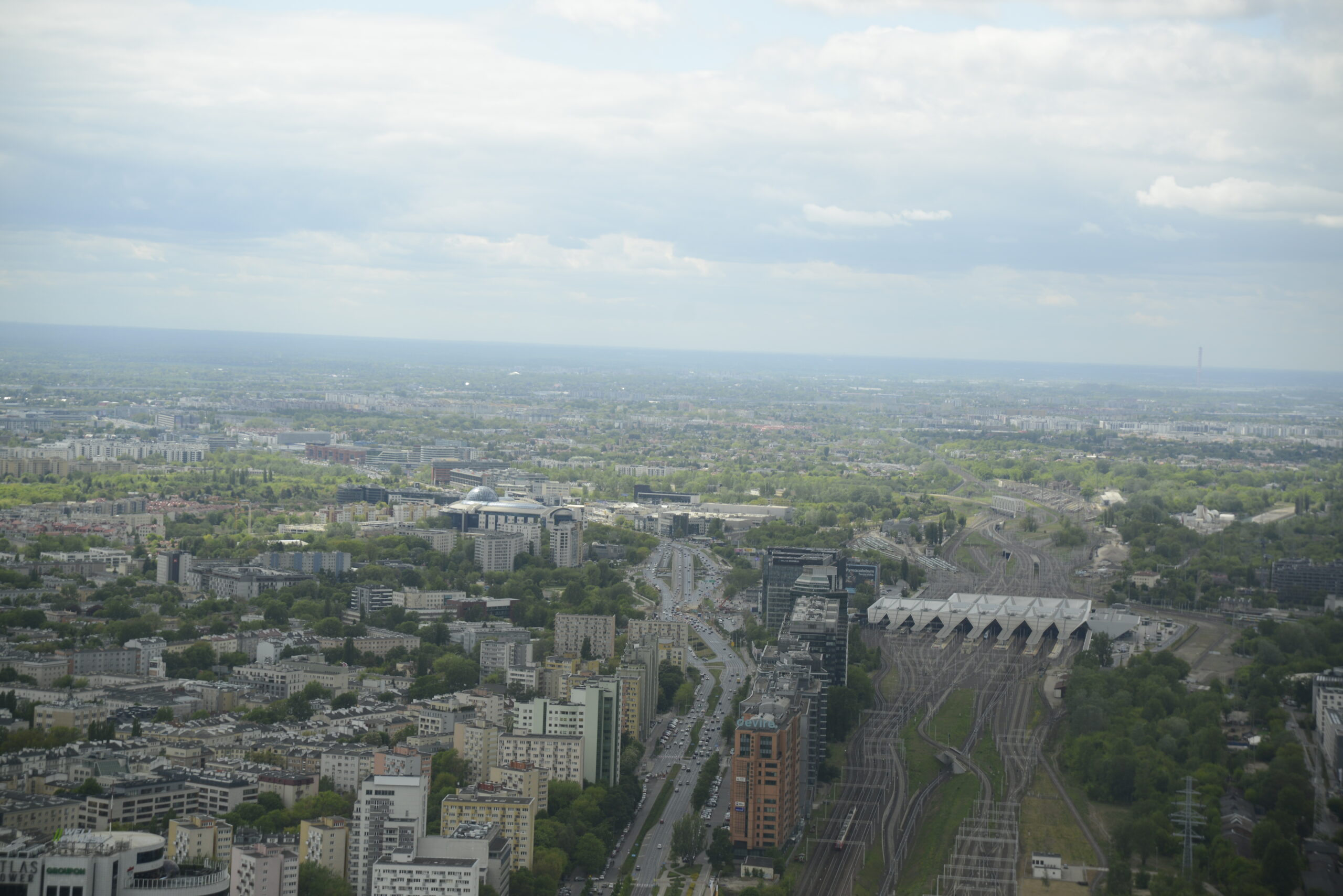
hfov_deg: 23.9
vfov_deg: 16.1
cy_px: 448
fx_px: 3172
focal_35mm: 85
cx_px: 672
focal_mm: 85
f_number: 4.5
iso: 280
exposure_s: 1/1600
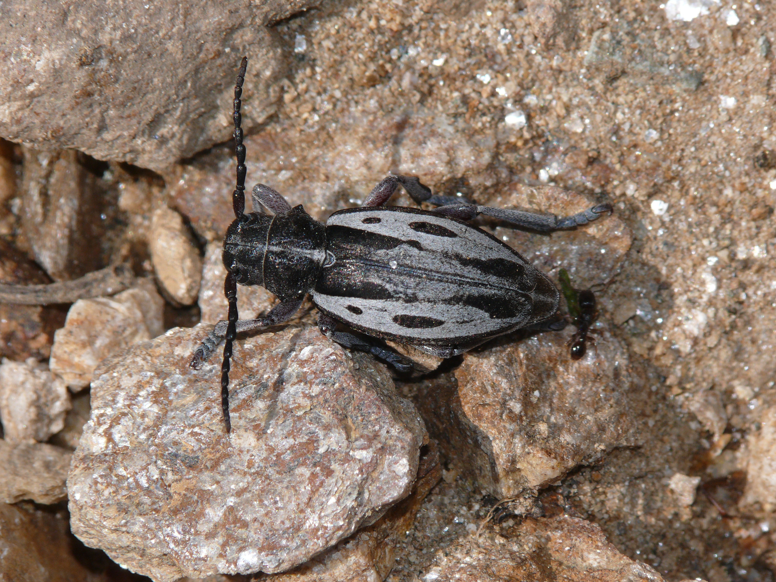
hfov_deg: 5.5
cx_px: 388
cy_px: 291
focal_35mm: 359
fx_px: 8048
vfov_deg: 4.1
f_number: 8
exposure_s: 1/400
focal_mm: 75.9
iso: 100
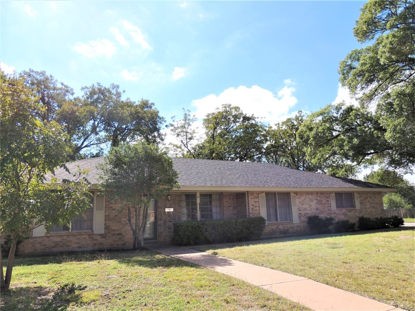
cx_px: 208
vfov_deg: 56.8
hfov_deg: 71.6
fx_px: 288
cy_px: 156
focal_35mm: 24
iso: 100
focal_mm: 4.3
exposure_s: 1/1250
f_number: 3
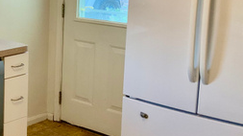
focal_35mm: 80
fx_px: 515
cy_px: 42
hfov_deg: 24.9
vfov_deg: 15.0
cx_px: -18
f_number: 1.8
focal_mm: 3
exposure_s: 1/60
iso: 40
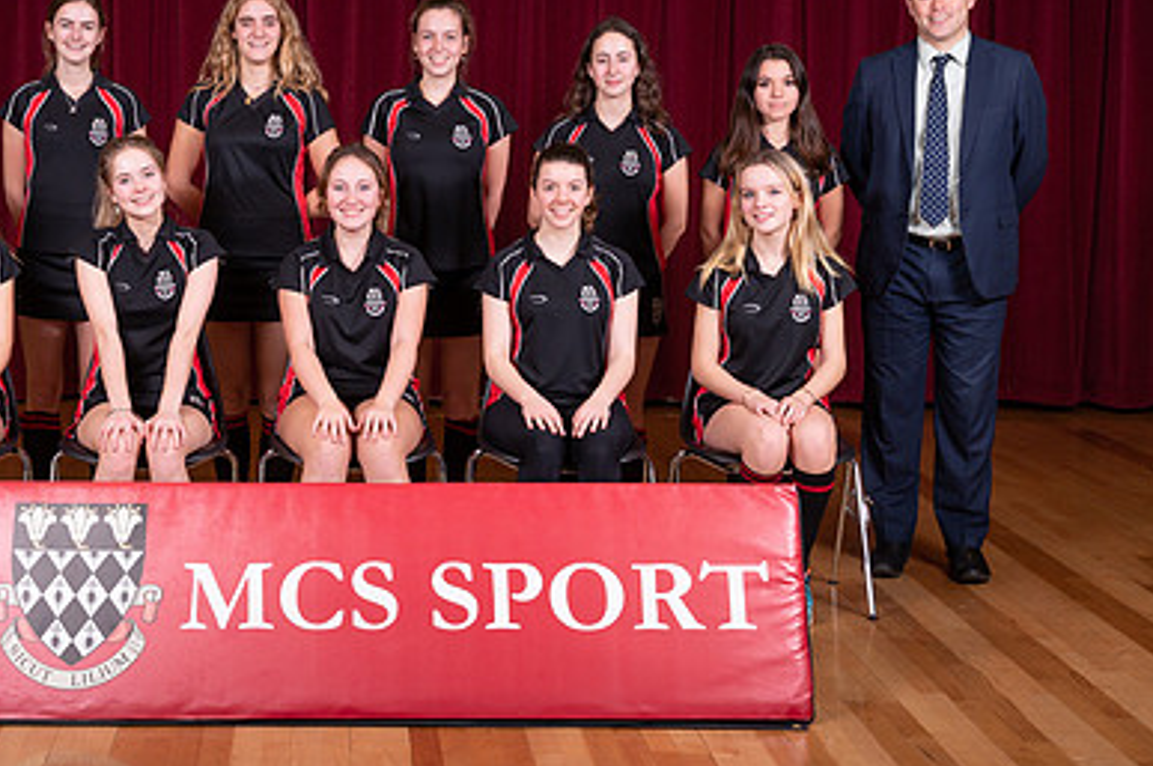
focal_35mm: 63
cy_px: 274
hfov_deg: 31.6
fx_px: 2015
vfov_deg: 21.5
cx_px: 358
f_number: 9
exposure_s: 1/50
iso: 800
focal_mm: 42
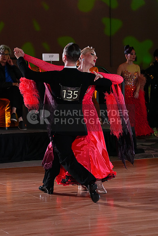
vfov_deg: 14.5
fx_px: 928
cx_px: 79
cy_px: 118
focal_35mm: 141
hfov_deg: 9.7
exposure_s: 1/400
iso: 5000
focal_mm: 141
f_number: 5.6
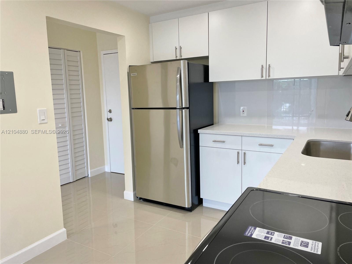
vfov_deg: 53.1
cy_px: 132
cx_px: 176
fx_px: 264
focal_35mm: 26
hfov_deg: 67.3
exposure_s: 1/120
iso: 80
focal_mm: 4.2
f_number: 1.6
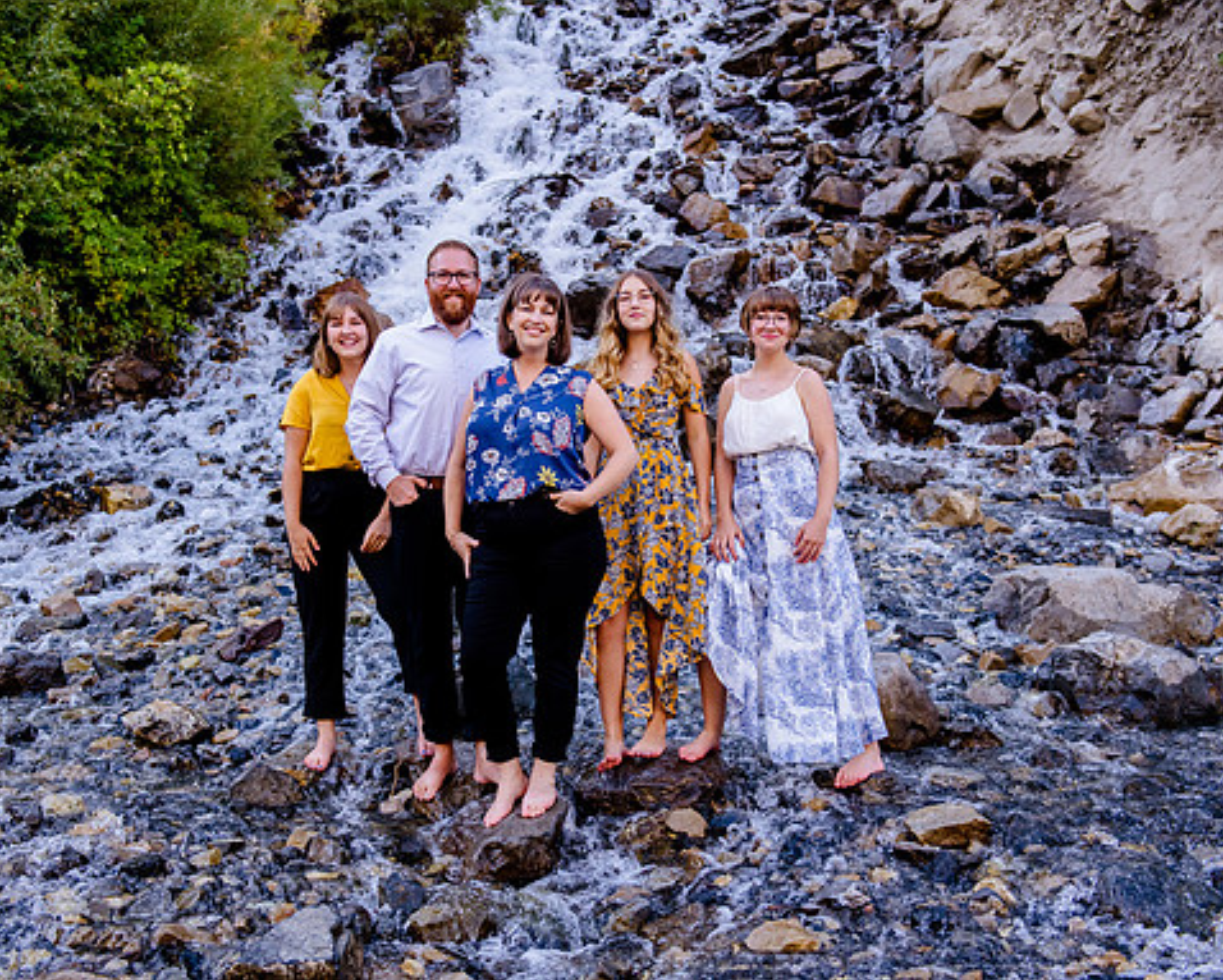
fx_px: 1702
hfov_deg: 39.5
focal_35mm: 47
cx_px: 553
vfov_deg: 32.1
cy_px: 472
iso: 1000
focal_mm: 40
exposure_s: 1/400
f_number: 4.5
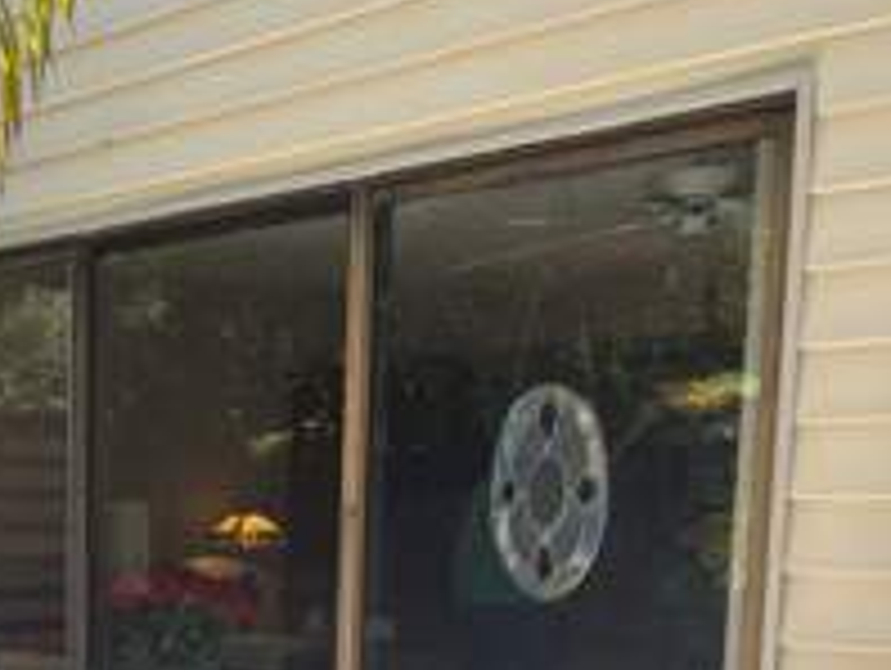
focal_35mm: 63
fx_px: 1624
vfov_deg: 22.2
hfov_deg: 27.8
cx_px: -104
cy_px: 715
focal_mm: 5.96
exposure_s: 1/370
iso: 50
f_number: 1.6
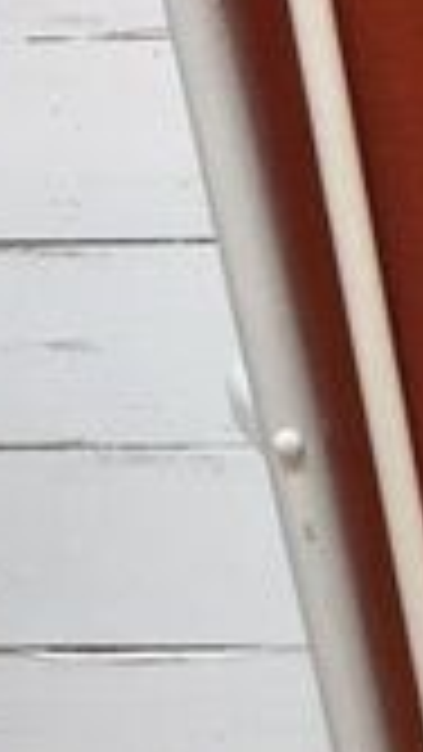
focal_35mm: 121
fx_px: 2412
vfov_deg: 17.6
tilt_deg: -6.4
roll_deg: -0.9
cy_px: 527
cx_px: 873
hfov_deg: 9.3
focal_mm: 4.15
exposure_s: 1/17
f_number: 2.2
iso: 40
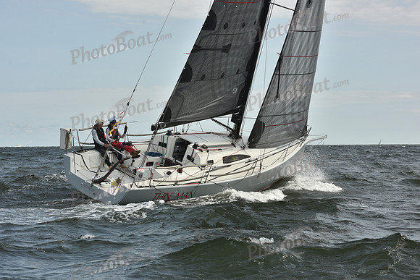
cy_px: 140
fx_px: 1109
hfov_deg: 21.5
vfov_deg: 14.4
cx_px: 210
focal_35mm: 95
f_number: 9
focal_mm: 95
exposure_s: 1/800
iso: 250
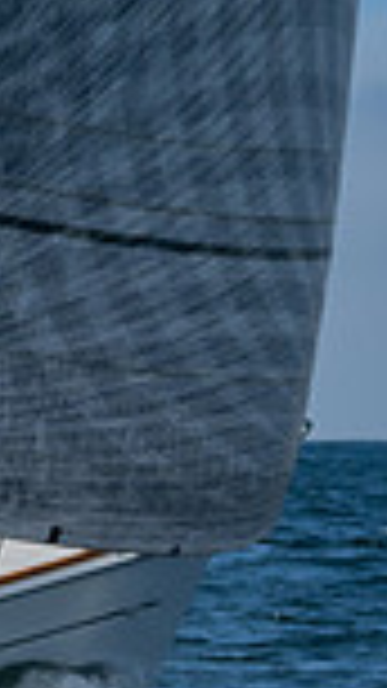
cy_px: 69
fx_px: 6170
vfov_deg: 6.4
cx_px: -866
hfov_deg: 3.5
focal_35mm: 338
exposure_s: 1/3200
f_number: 6.3
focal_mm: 65
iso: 200
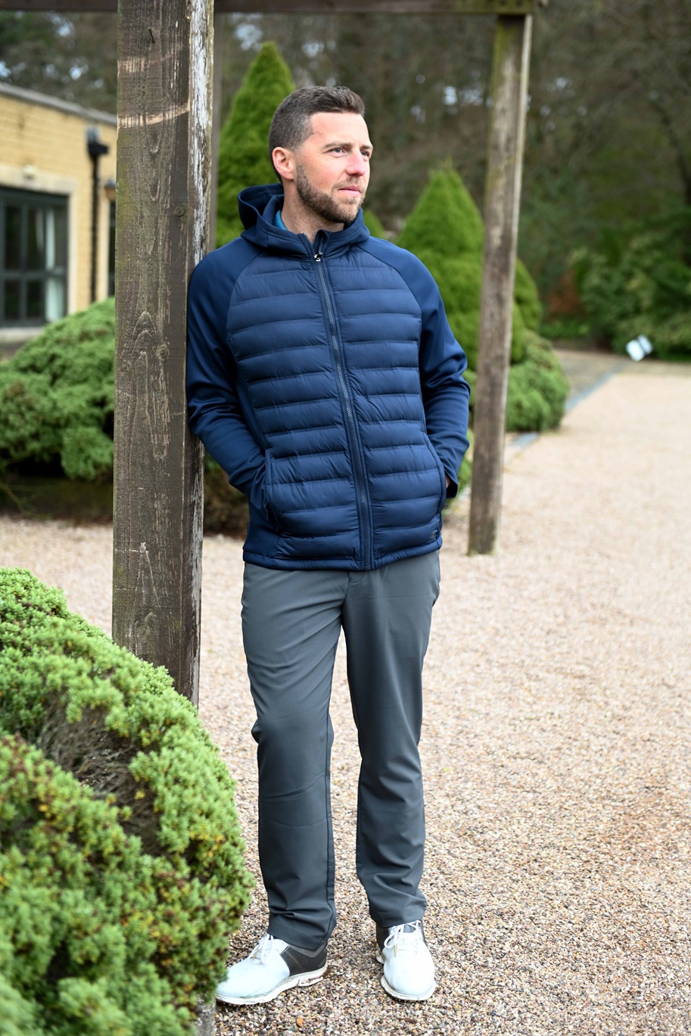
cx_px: 346
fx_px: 1583
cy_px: 518
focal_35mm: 55
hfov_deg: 24.6
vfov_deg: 36.2
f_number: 3.2
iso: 500
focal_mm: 55
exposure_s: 1/125
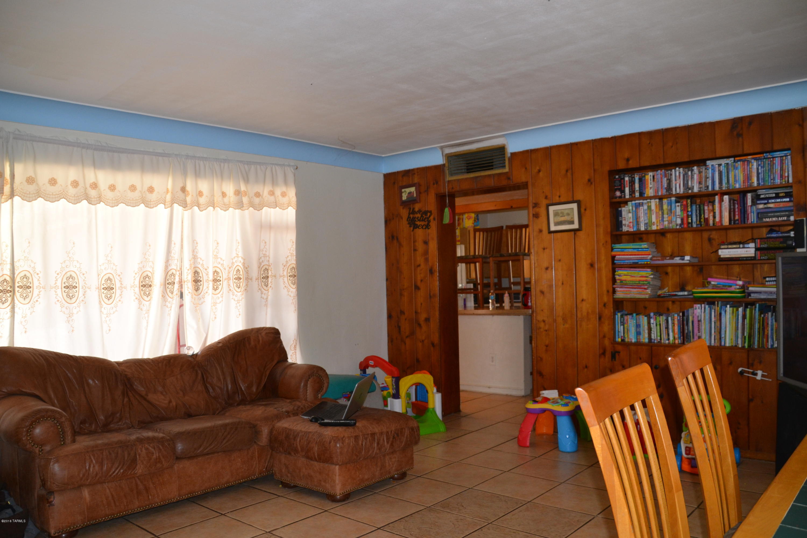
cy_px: 269
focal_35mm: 27
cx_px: 404
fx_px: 605
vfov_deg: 47.9
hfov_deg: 67.4
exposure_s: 1/60
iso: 500
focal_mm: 18
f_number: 3.5
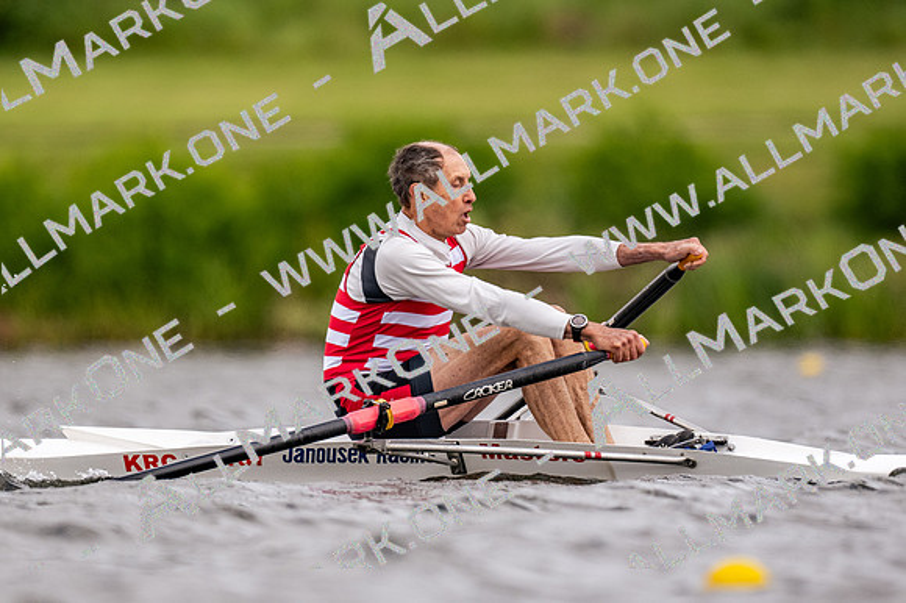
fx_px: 22636
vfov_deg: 1.5
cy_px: 302
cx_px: 453
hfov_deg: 2.3
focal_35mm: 900
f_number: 4
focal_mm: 600
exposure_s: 1/2500
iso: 640
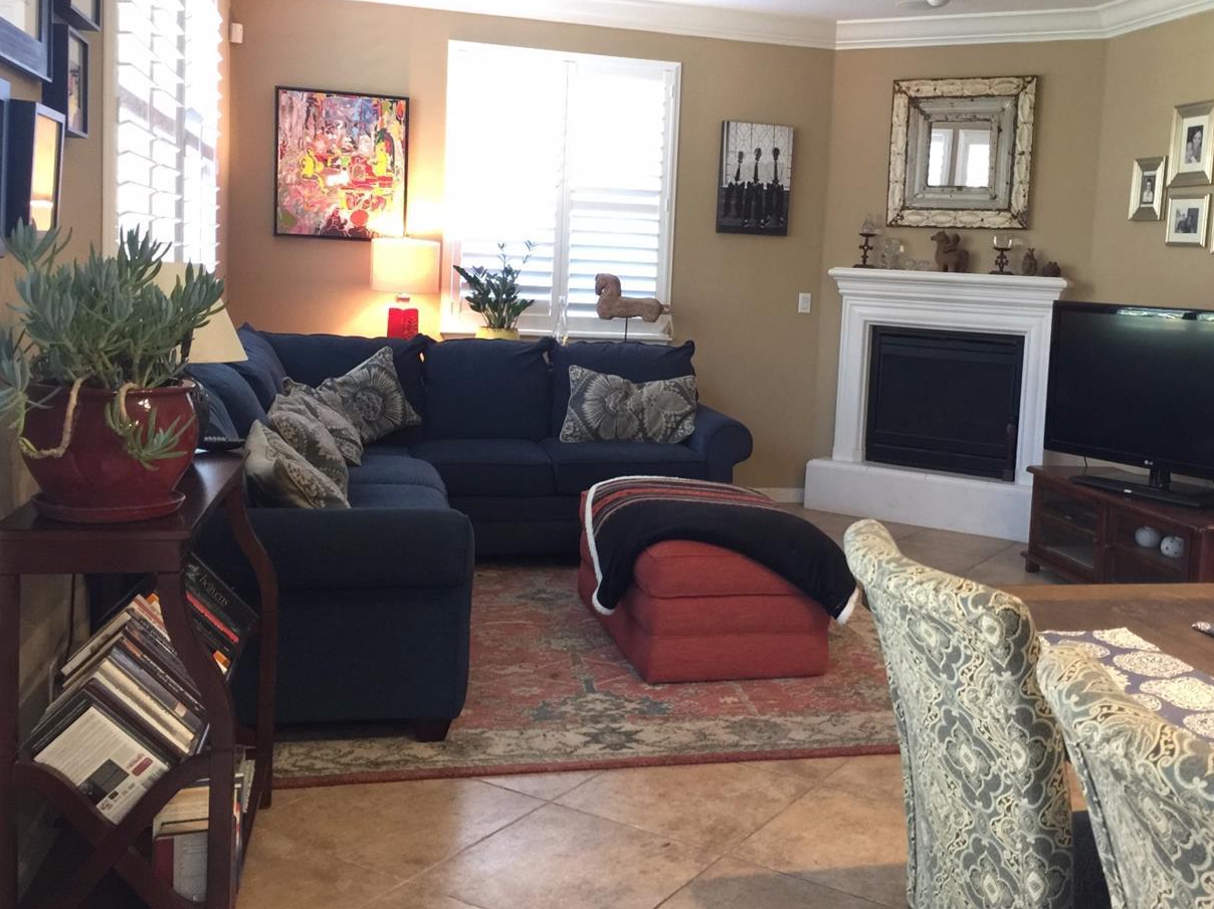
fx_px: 1262
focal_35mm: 36
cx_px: 721
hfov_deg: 51.1
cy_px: 382
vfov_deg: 39.5
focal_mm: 4.15
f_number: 2.2
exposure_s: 1/10
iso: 100
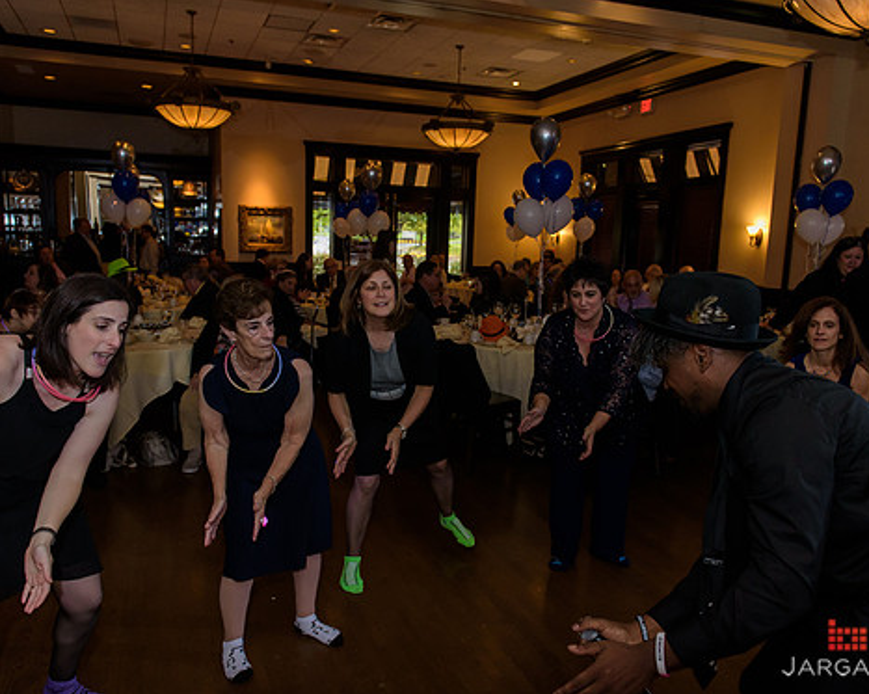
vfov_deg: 51.5
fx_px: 720
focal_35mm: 28
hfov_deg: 62.2
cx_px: 421
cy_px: 356
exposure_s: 1/125
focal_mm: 24
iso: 1600
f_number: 3.2
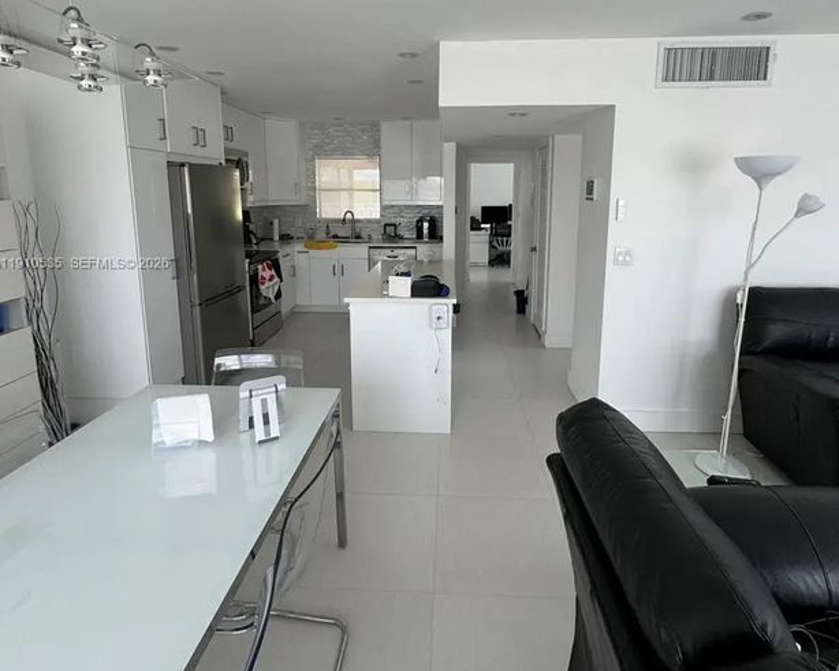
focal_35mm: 19
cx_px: 426
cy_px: 264
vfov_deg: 70.0
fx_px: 472
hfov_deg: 83.3
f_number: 2.2
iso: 100
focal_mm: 2.22
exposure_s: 1/99
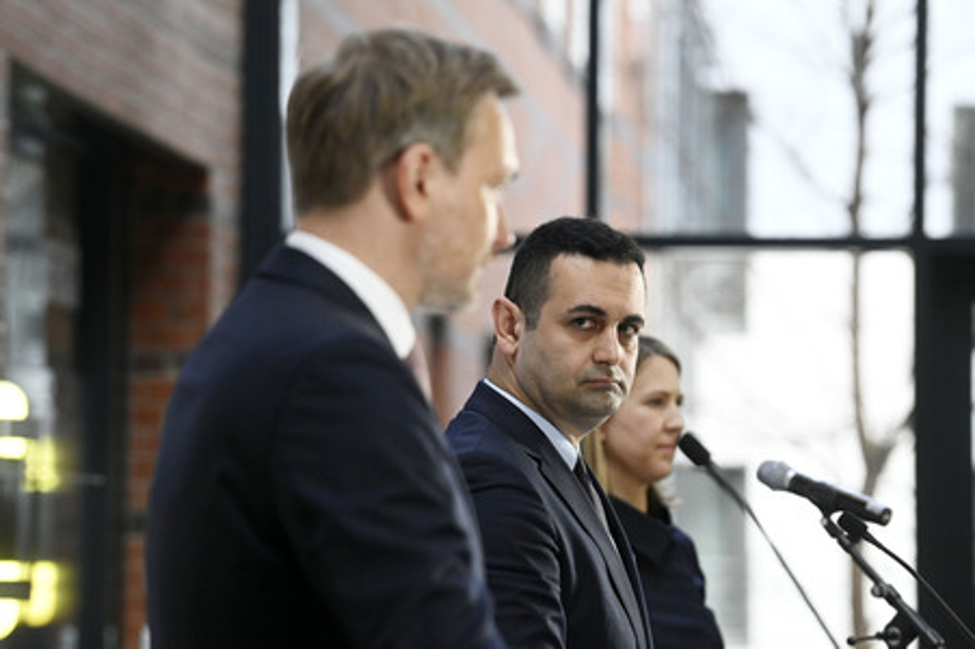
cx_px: 488
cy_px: 324
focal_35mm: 190
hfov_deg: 10.8
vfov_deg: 7.2
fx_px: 5142
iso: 5000
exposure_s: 1/400
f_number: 5.6
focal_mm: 190
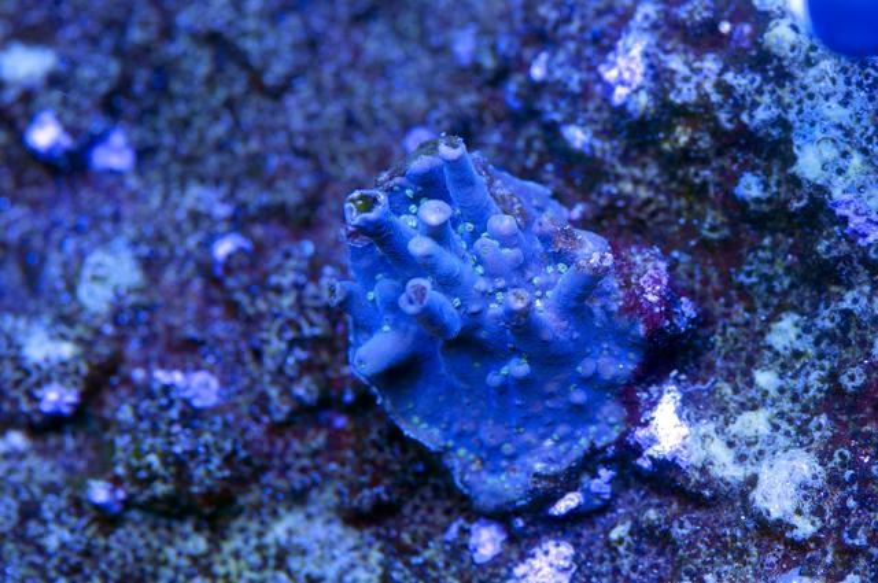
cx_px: 439
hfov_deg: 13.1
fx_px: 3836
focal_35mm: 158
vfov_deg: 8.7
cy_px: 292
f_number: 7.1
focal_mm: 105
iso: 800
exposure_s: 1/60
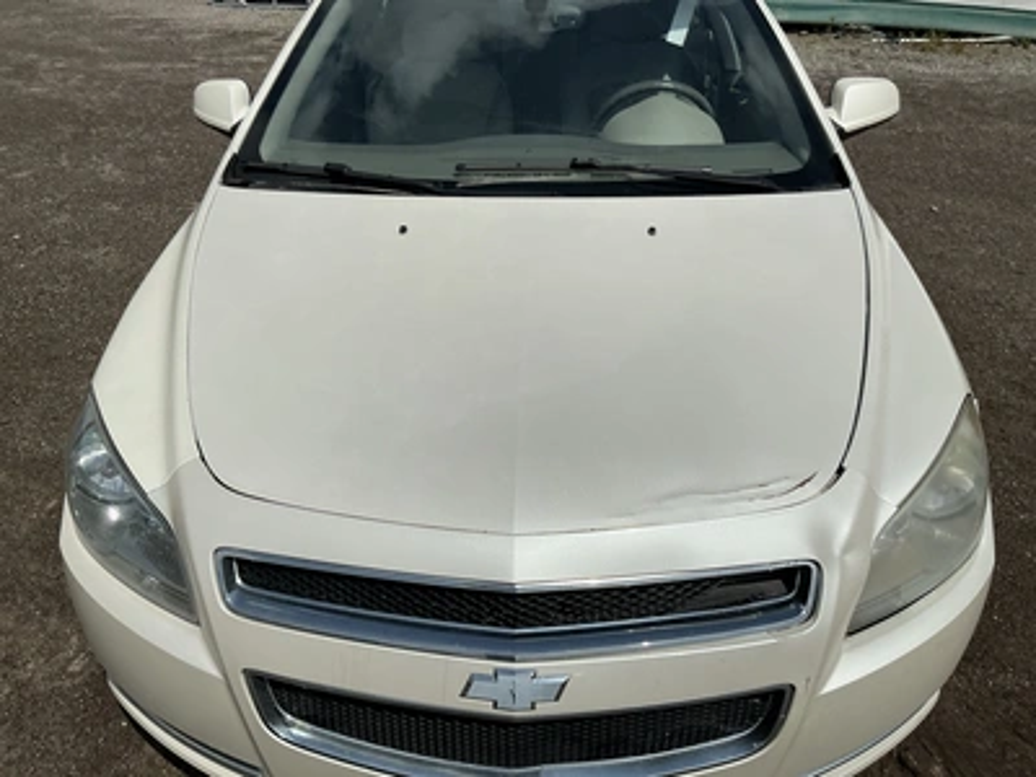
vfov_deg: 49.7
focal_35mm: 28
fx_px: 838
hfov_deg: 63.4
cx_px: 518
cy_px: 388
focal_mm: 3
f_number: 1.8
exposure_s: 1/8621
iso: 25
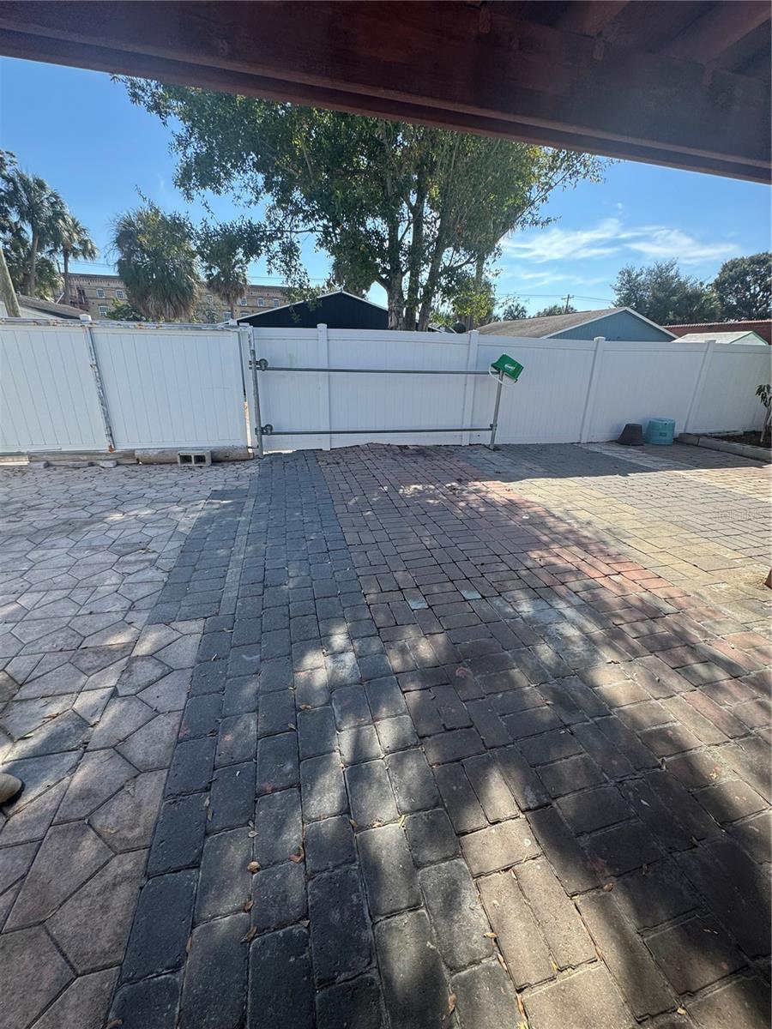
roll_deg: -0.1
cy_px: 514
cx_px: 386
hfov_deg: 85.7
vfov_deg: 102.1
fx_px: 416
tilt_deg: -17.9
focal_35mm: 14
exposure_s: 1/693
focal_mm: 2.22
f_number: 2.2
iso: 50
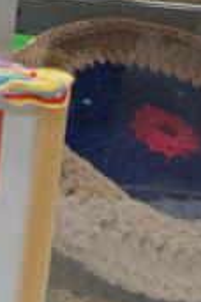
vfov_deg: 16.8
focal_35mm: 112
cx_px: -110
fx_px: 938
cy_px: -134
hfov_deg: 11.7
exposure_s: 1/40
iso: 200
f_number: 3.5
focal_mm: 20
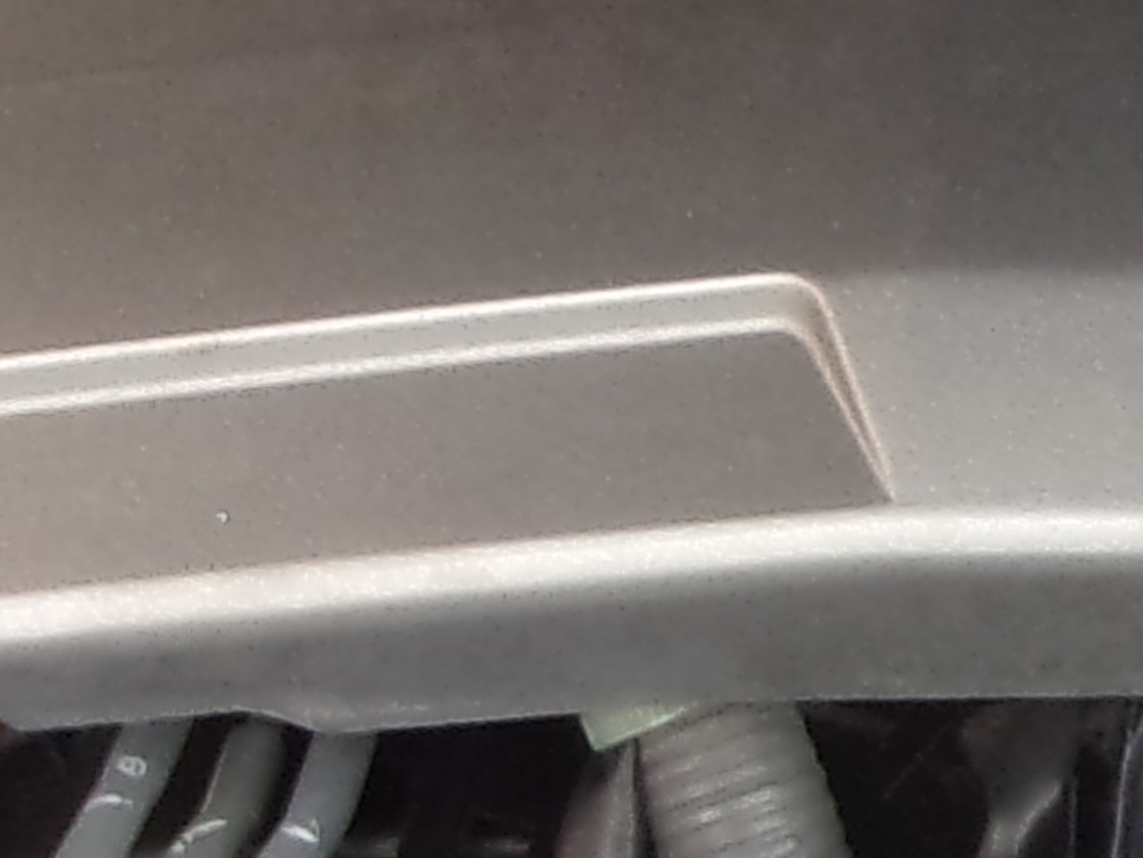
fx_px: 6077
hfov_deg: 10.3
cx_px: 1825
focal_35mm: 184
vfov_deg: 8.1
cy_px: 520
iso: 107
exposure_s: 1/34
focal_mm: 5.1
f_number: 3.9
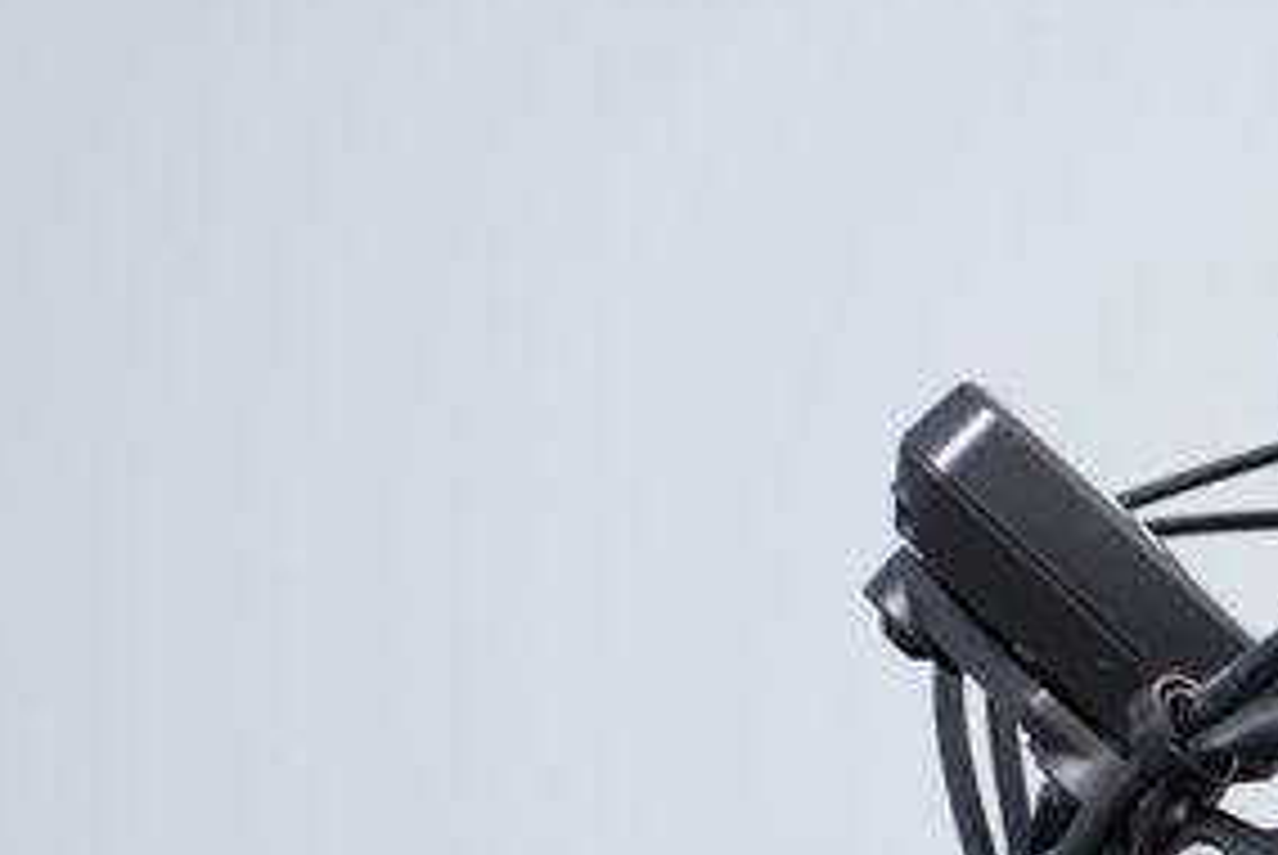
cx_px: 1746
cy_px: 862
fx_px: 13433
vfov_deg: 3.6
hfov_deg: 5.4
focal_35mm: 378
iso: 1600
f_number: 4
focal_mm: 105
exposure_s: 1/100
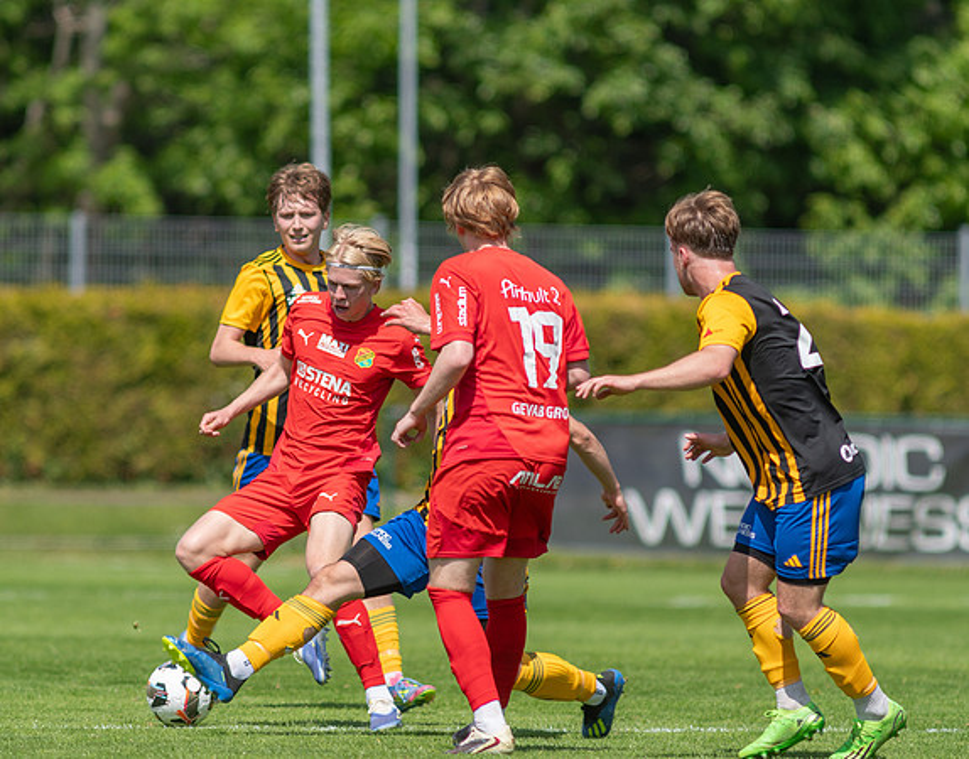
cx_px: 309
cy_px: 439
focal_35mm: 579
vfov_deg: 2.6
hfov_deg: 3.4
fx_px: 16483
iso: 100
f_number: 3.2
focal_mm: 300
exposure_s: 1/1600
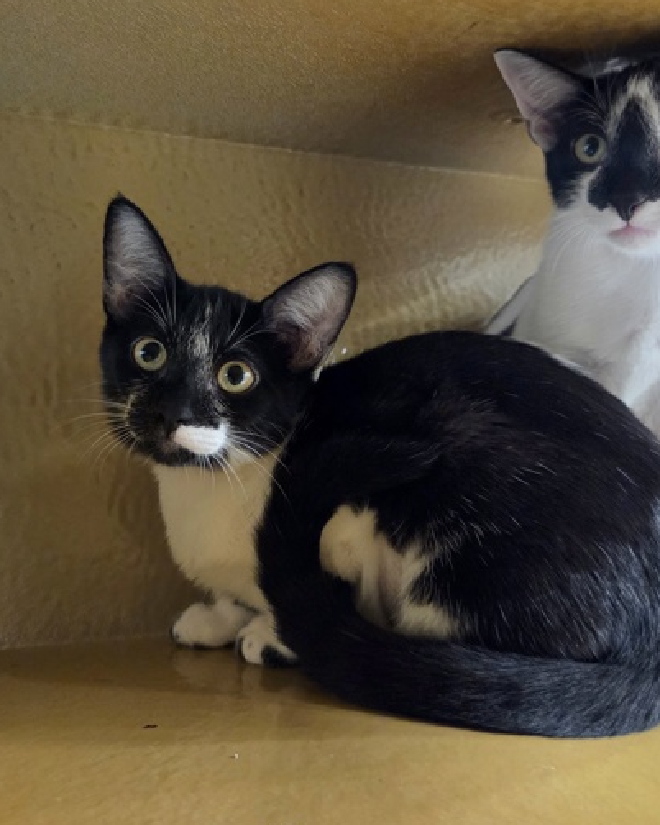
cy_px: 428
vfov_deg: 68.1
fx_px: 611
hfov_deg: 56.8
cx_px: 337
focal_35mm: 25
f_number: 1.8
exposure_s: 1/60.2
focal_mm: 5.4
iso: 1600
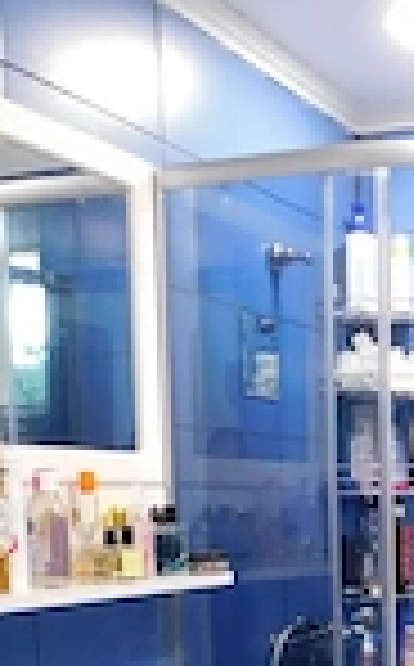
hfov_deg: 18.4
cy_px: 706
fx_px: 1196
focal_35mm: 66
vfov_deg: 28.6
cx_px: 522
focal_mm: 4
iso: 400
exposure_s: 1/20
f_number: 3
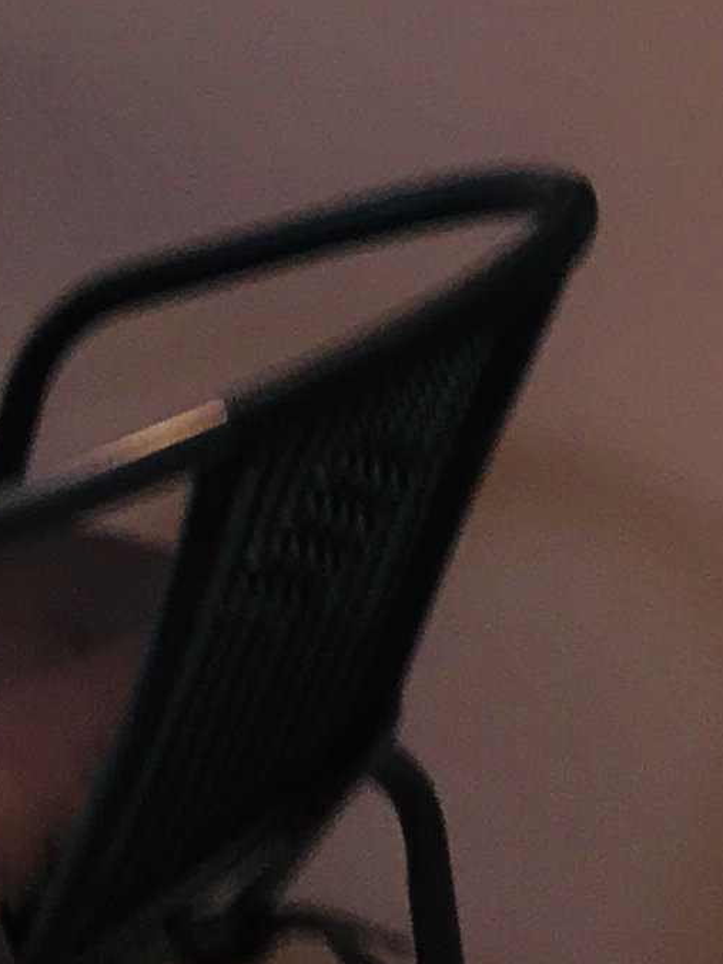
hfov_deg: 8.0
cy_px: -1557
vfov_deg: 9.7
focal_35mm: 173
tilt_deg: +1.7
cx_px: 1726
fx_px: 4818
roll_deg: -0.2
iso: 25
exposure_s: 1/33
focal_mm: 4.15
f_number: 2.2
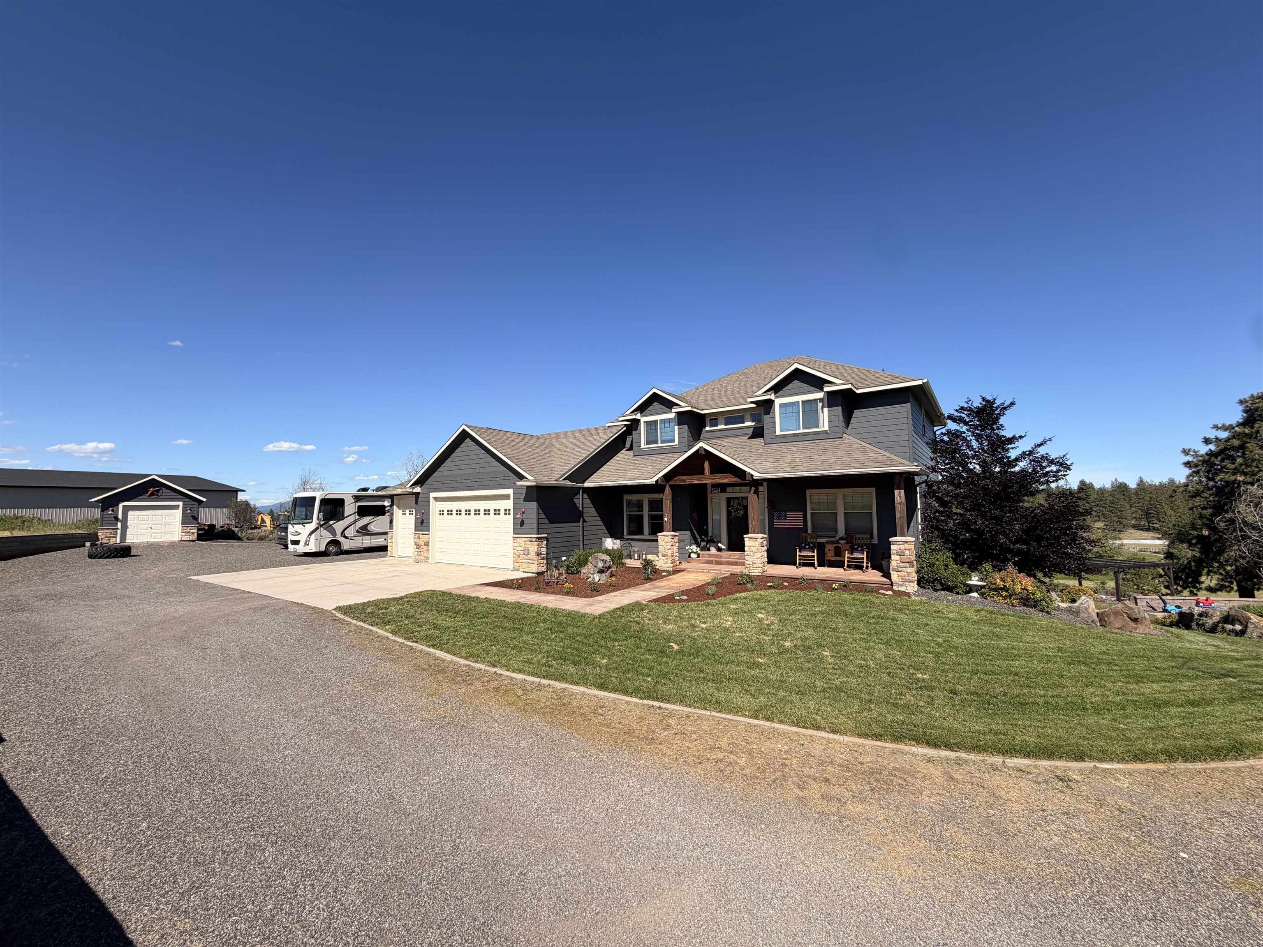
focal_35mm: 14
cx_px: 632
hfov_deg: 102.1
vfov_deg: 85.7
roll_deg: +1.5
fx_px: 511
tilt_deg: +3.7
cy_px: 474
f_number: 2.2
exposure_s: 1/799
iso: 20
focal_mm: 2.22
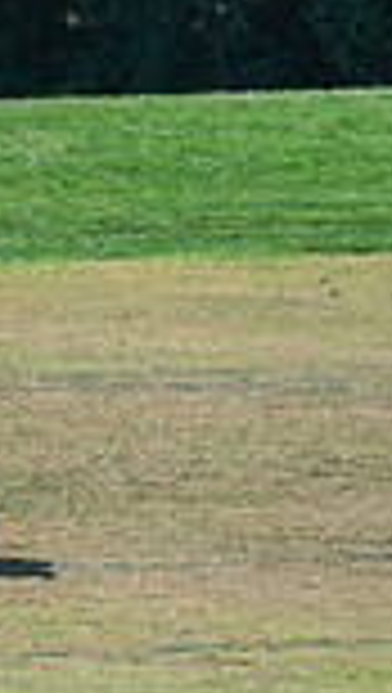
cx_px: -897
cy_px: 353
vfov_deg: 2.7
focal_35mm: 787
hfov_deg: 1.5
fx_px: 14495
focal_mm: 200
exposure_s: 1/1250
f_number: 4.5
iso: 250
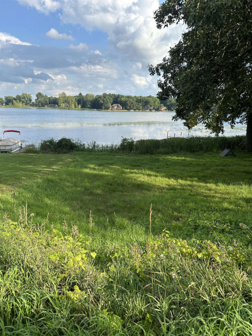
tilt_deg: -14.0
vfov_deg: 71.6
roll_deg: -1.8
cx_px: 126
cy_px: 168
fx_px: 233
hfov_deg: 56.8
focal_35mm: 24
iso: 80
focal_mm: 6.86
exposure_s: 1/2110
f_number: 1.78
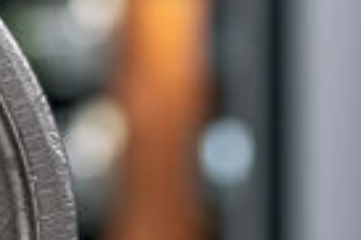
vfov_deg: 4.8
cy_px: 262
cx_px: -582
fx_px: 2865
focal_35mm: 286
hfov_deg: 6.7
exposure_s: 1/100
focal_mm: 49
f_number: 6.3
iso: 800
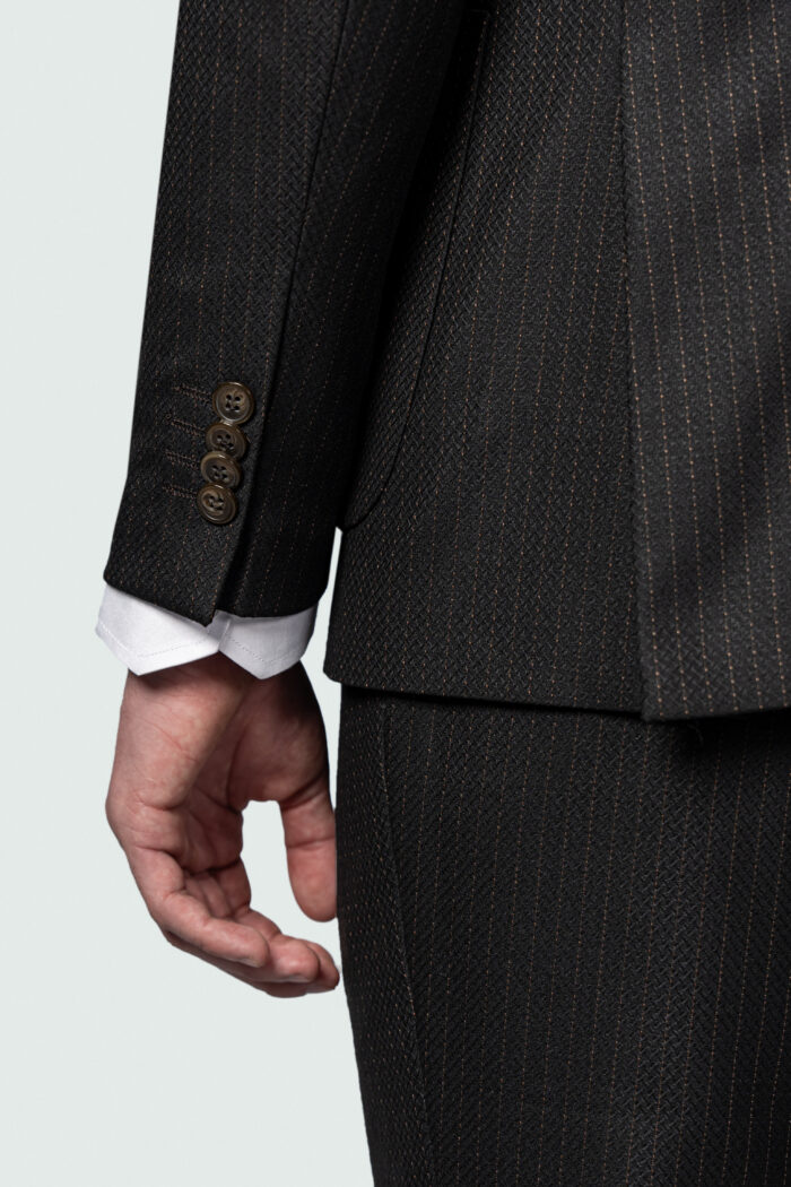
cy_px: 594
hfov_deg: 13.0
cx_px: 396
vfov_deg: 19.5
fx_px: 3460
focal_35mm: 105
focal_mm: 70
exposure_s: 1/100
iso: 100
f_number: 3.5
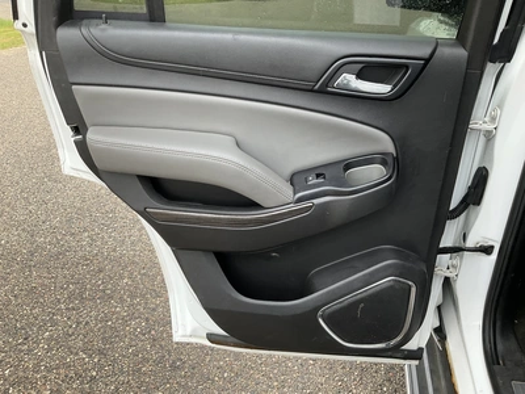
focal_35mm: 29
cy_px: 197
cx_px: 262
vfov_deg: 48.2
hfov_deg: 61.7
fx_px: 440
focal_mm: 3
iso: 32
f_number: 1.8
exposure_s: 1/122
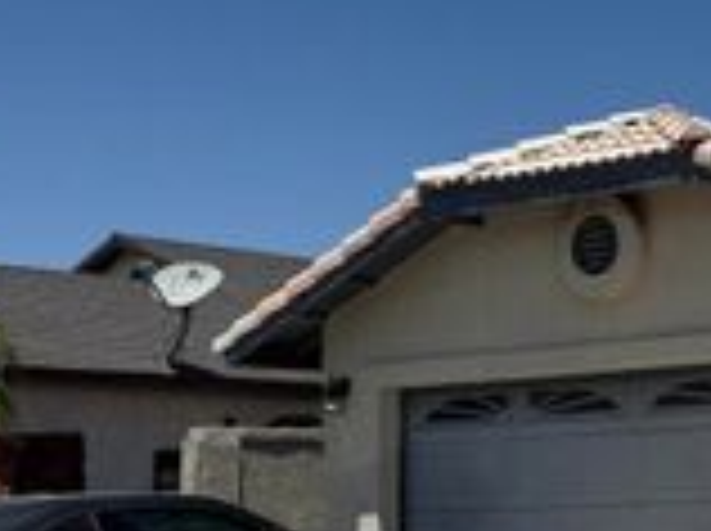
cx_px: 990
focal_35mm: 76
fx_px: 1559
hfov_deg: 22.3
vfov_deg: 19.3
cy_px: 349
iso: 80
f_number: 1.78
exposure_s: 1/9091
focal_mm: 6.76
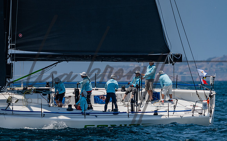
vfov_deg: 1.7
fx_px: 4803
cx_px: 148
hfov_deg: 2.7
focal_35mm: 778
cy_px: 46
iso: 320
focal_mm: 400
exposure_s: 1/1600
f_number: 5.6
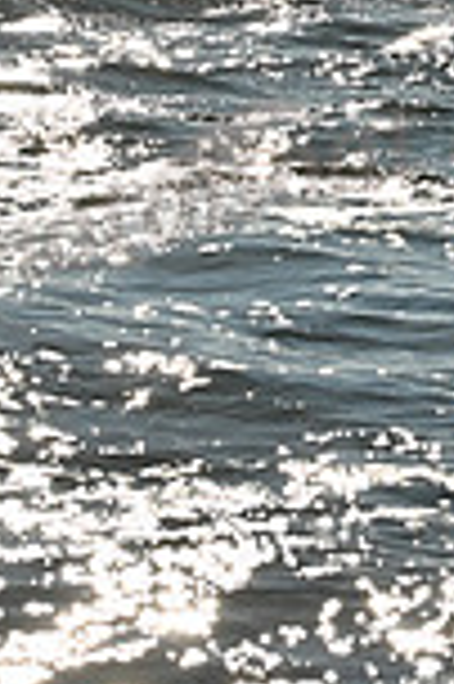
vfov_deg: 7.5
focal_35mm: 268
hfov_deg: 5.1
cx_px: 780
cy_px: -562
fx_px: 5081
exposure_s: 1/4000
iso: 320
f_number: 8
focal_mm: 70
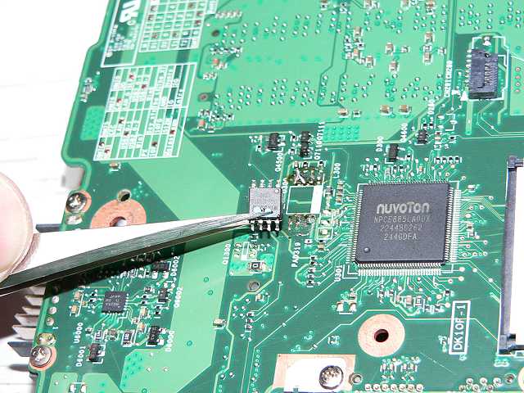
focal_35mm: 82
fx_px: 1241
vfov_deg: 18.0
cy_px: 196
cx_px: 262
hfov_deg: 23.8
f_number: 4
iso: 200
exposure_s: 1/60
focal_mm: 13.6
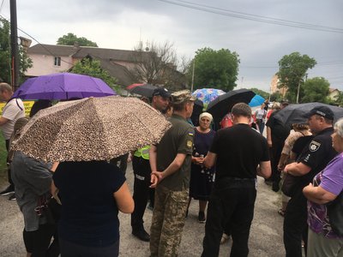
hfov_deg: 61.7
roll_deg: -2.5
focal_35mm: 29
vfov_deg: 48.2
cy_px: 128
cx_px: 172
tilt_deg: -6.7
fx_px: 287
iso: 25
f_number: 2.2
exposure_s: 1/541
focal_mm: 4.15
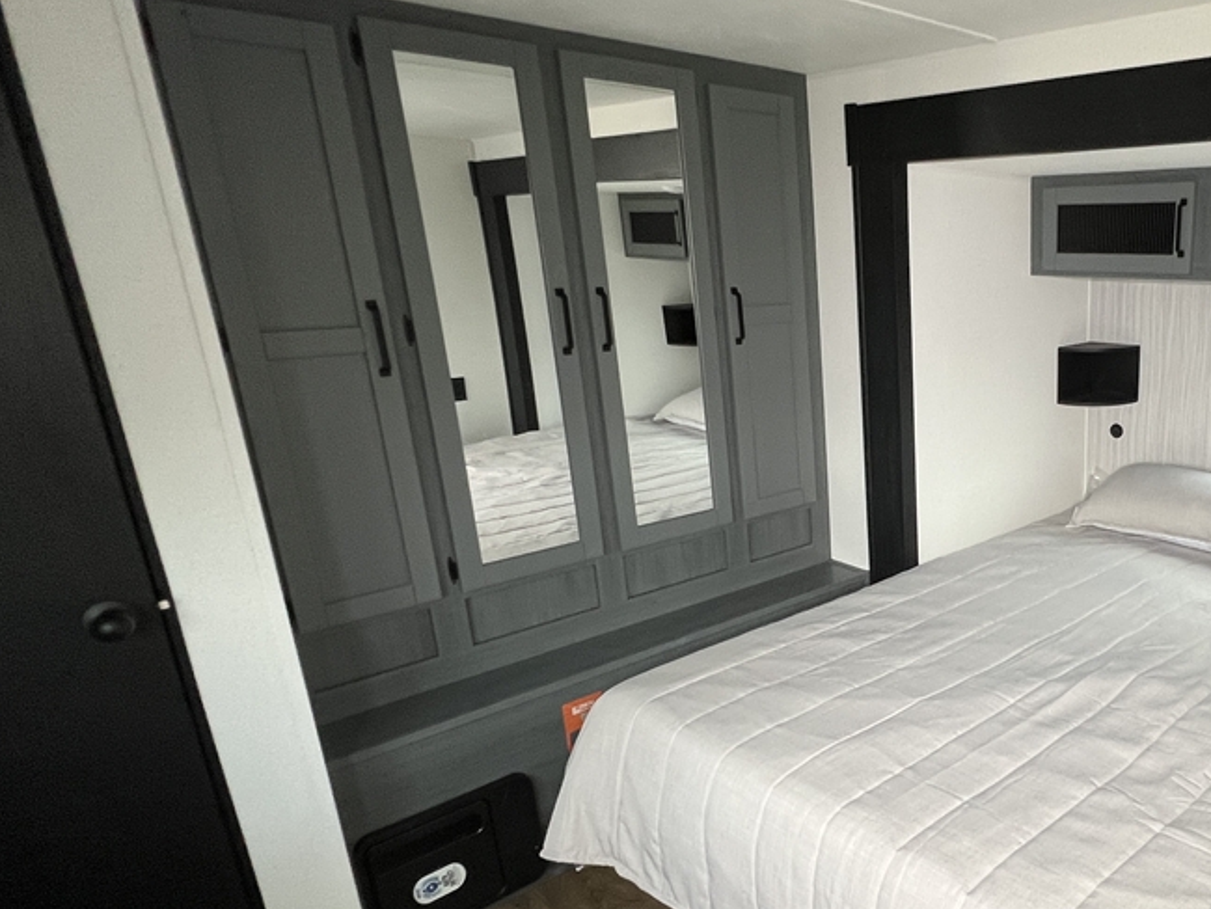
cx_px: 1000
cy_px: 527
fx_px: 840
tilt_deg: -18.6
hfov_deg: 64.1
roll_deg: +0.2
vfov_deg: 56.6
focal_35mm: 24
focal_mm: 1.57
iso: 160
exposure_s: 1/99
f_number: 1.8
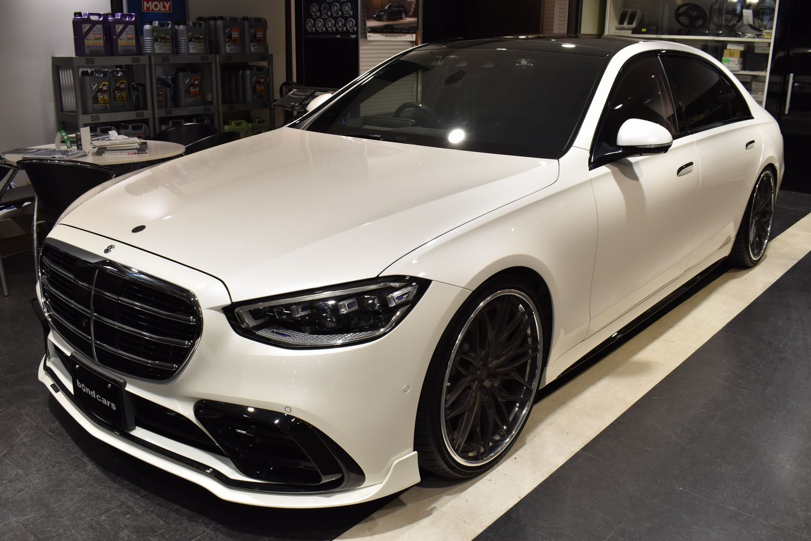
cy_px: 270
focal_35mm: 33
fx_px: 743
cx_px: 406
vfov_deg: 40.0
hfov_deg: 57.2
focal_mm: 22
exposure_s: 1/30
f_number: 8
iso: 720
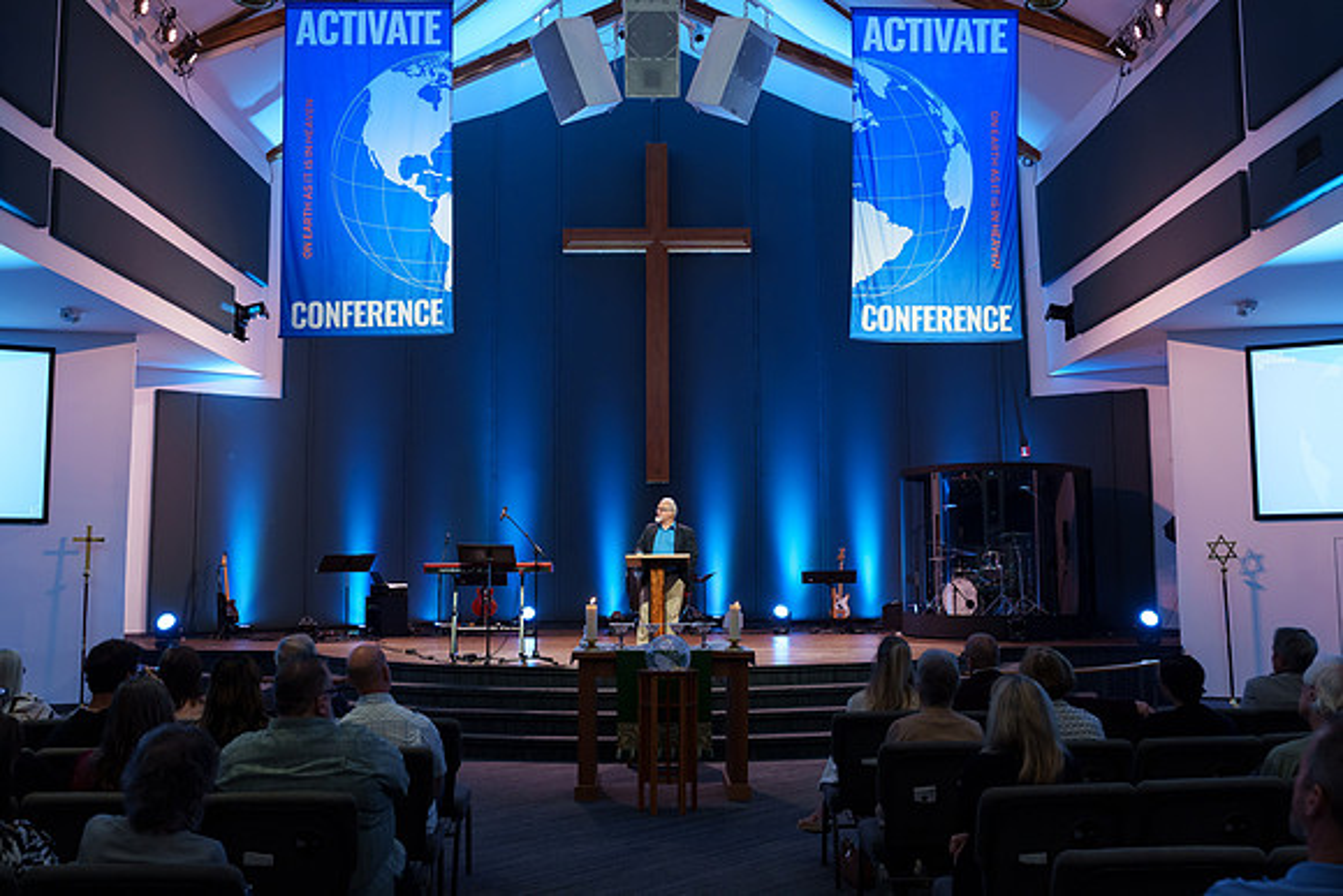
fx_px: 1210
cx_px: 671
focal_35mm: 32
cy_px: 449
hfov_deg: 58.1
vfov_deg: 40.7
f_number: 4
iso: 1000
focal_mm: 32
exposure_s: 1/80
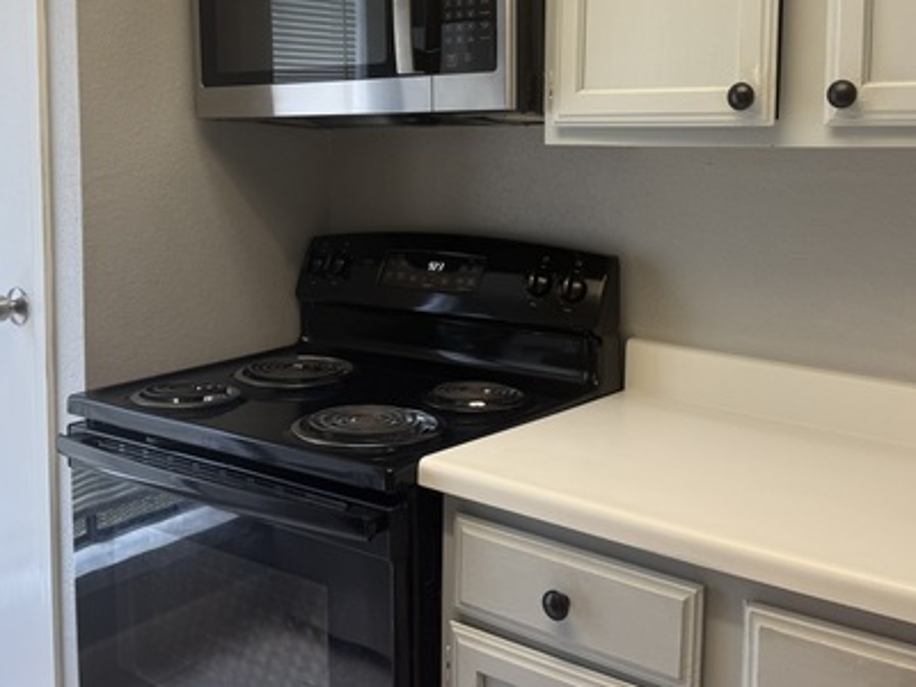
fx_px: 1058
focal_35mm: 40
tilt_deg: -4.6
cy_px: 218
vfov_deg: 35.5
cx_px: 439
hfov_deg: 46.8
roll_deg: +0.8
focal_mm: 6.76
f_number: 1.78
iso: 80
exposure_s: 1/120
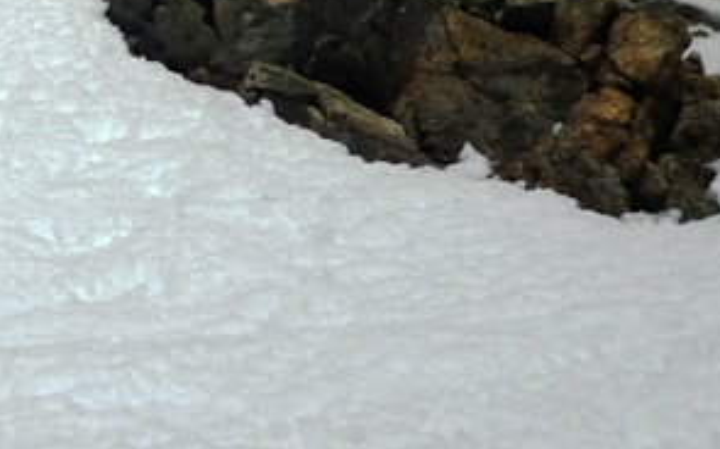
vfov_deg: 13.2
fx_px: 1863
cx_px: -239
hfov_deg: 19.9
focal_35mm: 95
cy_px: -144
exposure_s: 1/2000
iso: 100
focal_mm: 5.5
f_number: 8
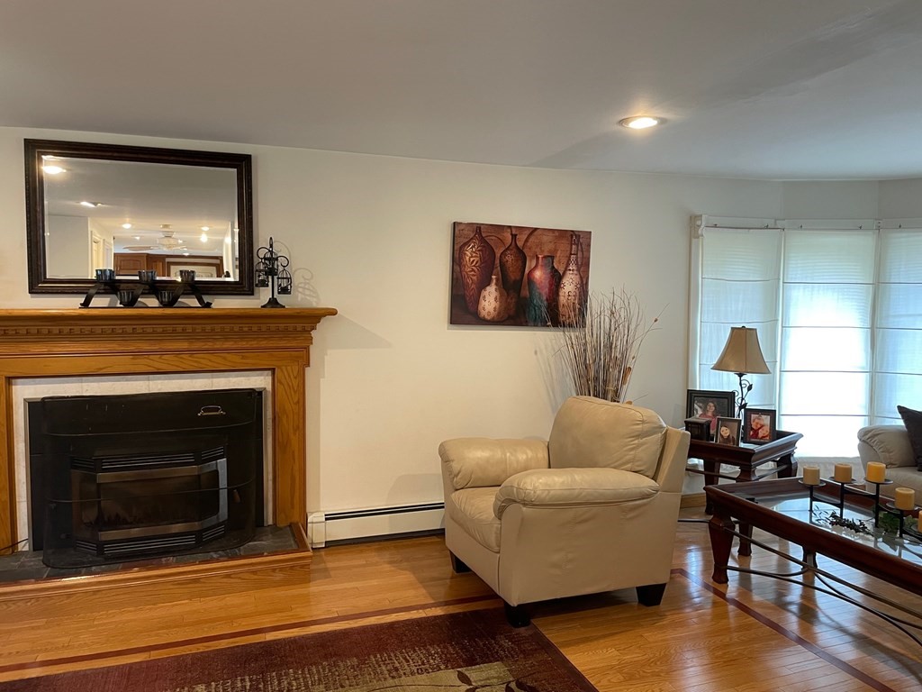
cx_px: 461
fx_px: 693
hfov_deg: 67.3
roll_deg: +0.4
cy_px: 346
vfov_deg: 53.1
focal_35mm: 26
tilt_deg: -3.9
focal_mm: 4.2
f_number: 1.6
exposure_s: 1/60
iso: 200
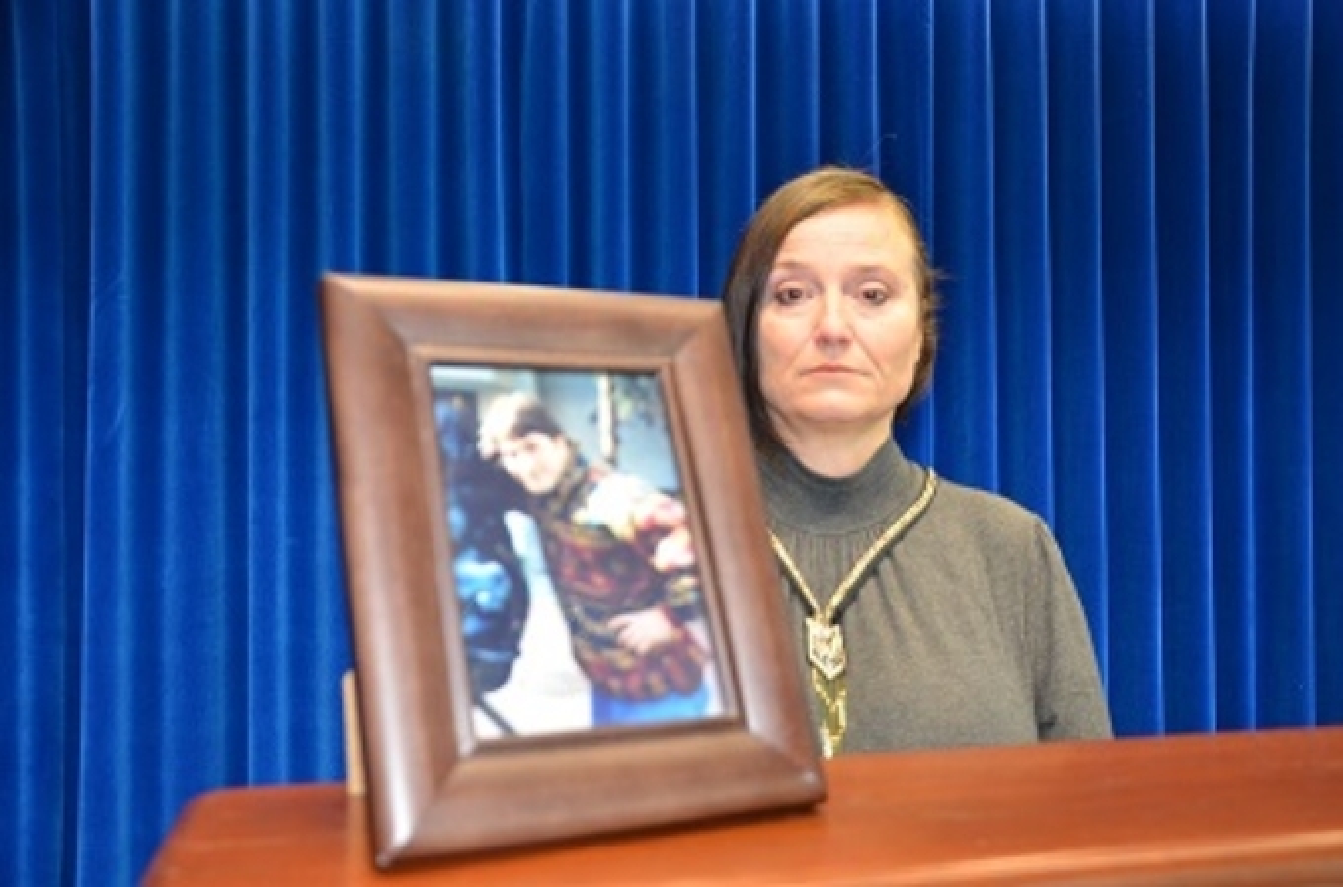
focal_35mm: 36
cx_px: 672
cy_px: 444
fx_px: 1339
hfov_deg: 53.3
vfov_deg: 36.6
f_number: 3.8
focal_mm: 24
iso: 800
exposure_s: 1/60
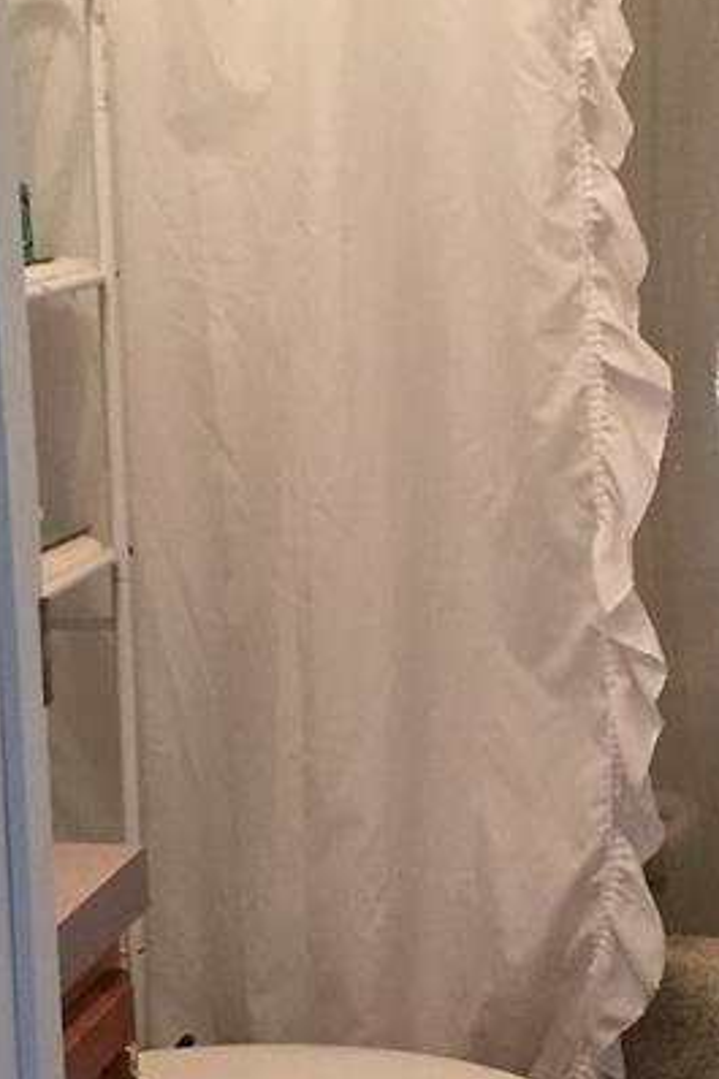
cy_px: 716
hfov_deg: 14.9
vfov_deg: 22.3
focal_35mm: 91
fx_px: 2728
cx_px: 624
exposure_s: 1/30
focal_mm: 4.15
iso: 160
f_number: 2.2
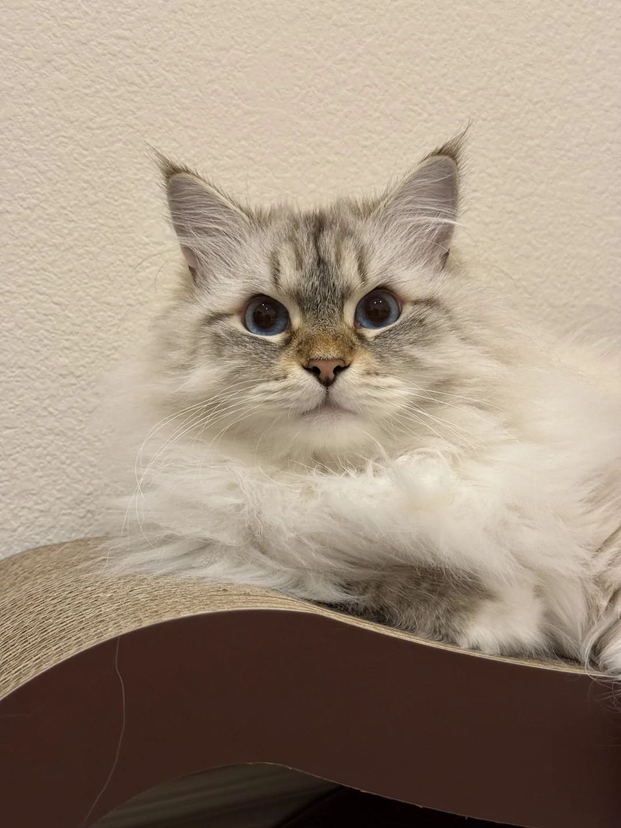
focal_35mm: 48
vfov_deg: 39.7
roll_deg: +6.8
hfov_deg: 30.3
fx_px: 1148
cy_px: 414
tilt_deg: -1.3
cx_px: 310
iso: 160
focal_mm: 6.76
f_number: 1.78
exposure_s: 1/60
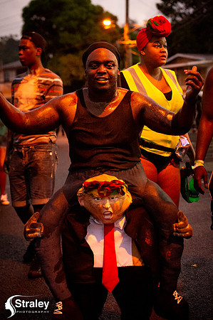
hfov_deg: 19.4
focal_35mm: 70
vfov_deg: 28.9
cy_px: 160
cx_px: 106
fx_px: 623
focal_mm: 70
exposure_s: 1/160
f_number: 5
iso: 25600
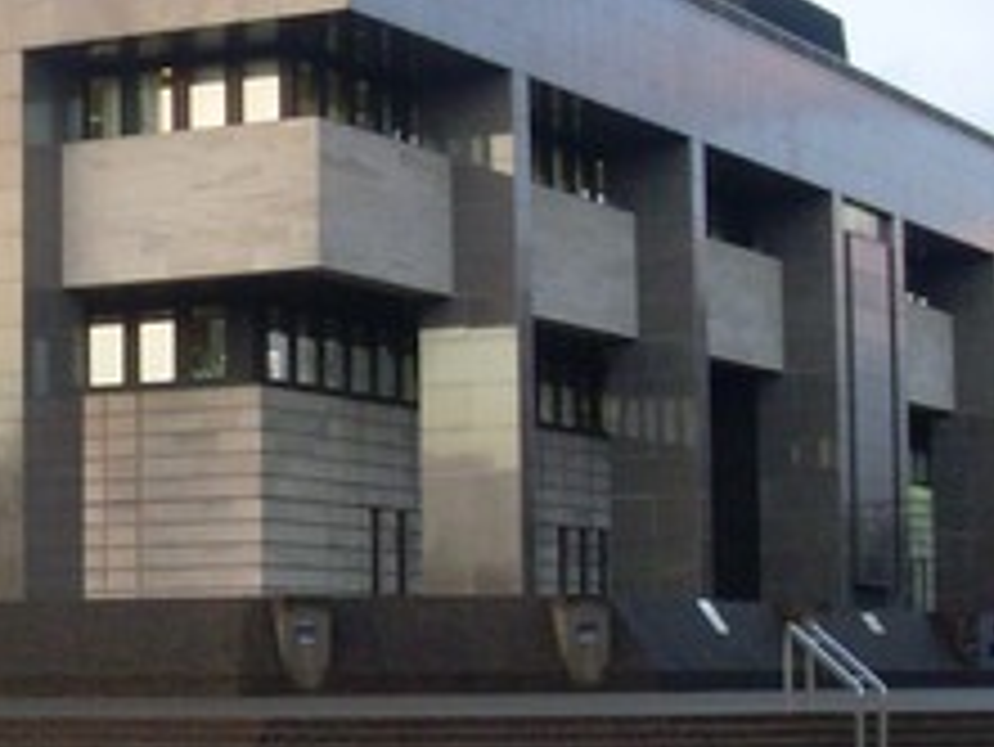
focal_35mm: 110
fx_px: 3160
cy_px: 428
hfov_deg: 17.6
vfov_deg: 13.5
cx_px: 63
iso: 200
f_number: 3
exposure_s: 1/60
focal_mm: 6.3
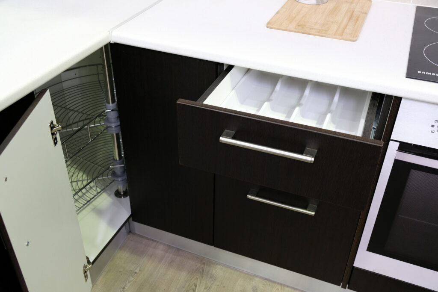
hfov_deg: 54.4
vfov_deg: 37.9
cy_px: 146
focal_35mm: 35
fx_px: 426
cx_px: 219
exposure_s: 1/20
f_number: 4
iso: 800
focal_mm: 23.3
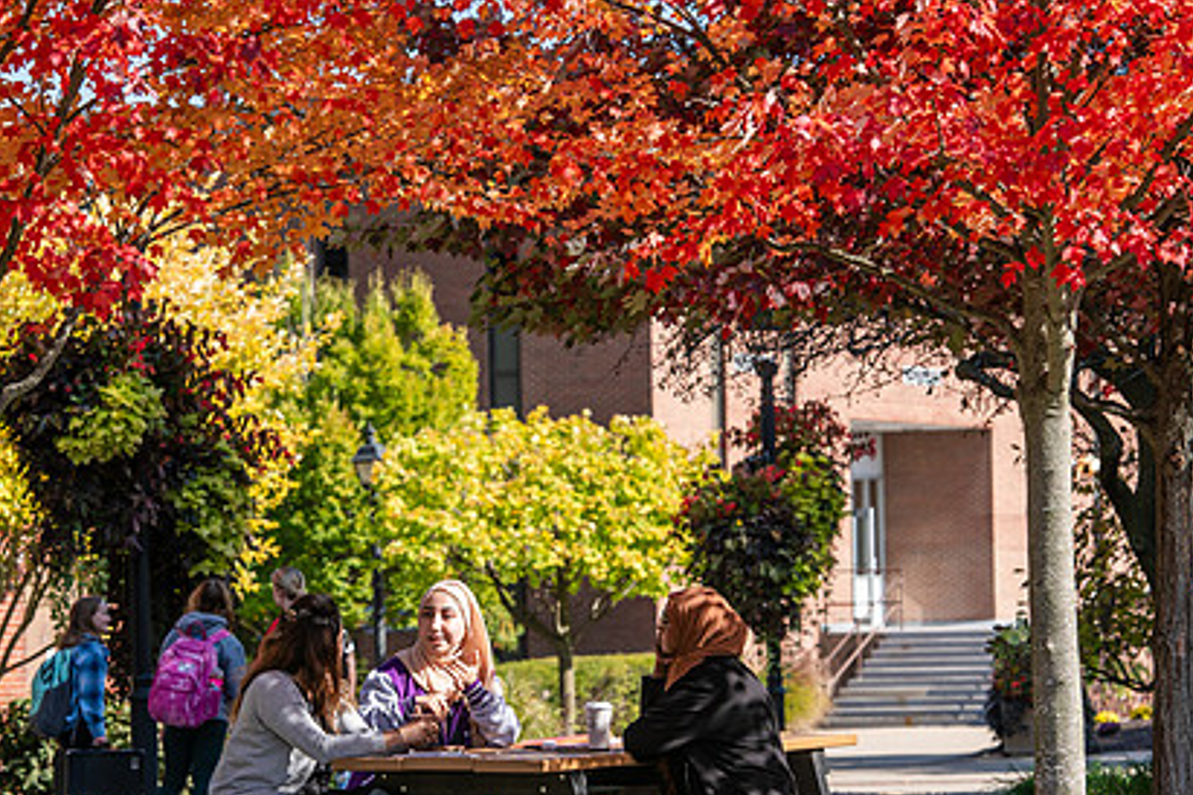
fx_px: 5699
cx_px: 467
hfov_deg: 11.9
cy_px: 535
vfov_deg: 8.0
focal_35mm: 172
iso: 160
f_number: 6.3
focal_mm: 122
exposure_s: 1/250
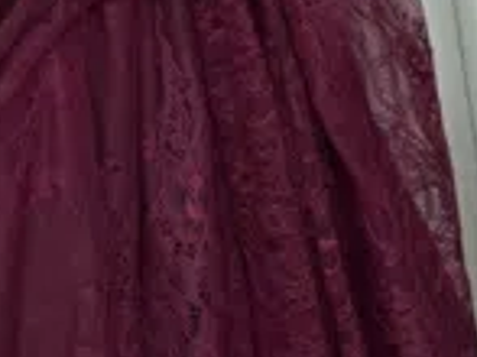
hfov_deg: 15.9
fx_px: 1556
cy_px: -71
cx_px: 727
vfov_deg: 12.8
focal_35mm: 113
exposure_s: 1/50
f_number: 1.6
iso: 160
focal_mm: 5.96
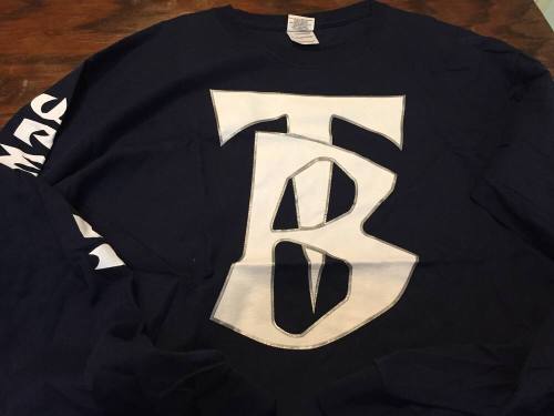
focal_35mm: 29
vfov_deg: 48.2
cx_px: 277
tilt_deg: -61.1
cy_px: 208
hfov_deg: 61.7
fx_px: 464
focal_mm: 4.15
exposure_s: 1/30
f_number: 2.2
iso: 250
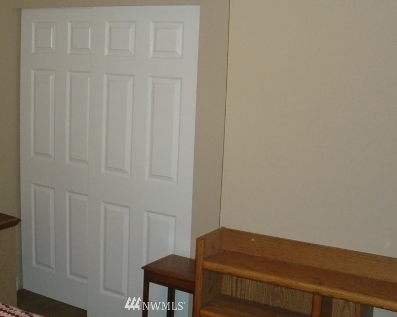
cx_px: 155
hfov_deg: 35.8
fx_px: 611
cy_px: 116
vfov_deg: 29.0
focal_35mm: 52
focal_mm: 6.66
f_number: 3.9
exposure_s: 1/40
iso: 400
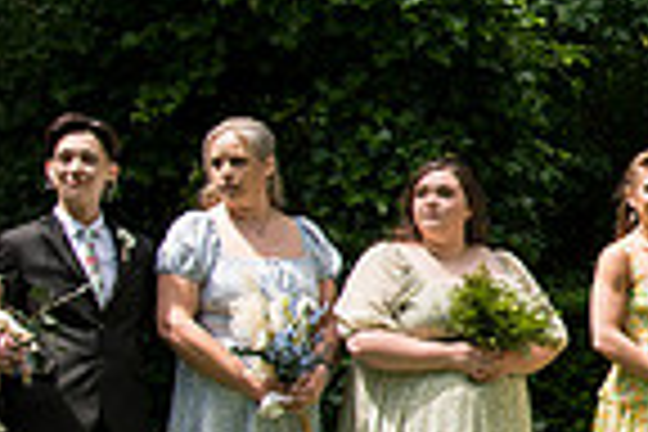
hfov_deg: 17.8
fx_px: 1746
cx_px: 1084
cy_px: 245
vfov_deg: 14.1
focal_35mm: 97
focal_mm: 24
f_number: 4
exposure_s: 1/400
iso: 125
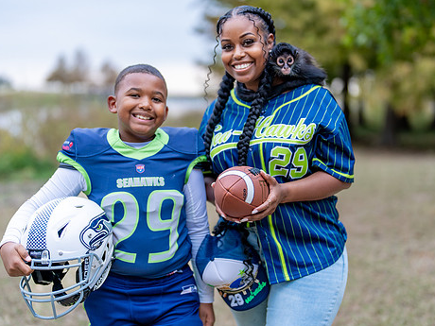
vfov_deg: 22.6
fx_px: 817
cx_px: 236
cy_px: 157
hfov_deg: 29.8
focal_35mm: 65
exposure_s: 1/400
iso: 200
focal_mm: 50
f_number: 1.2
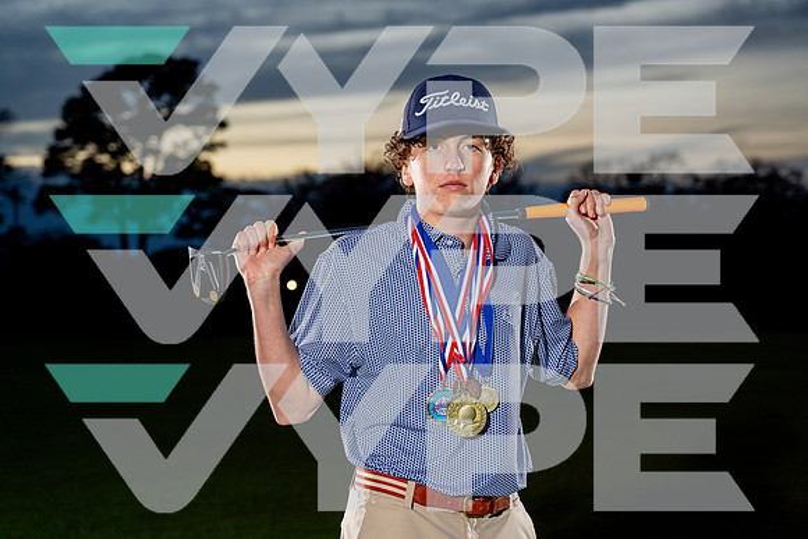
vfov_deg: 19.5
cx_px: 404
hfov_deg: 28.8
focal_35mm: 70
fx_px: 1571
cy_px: 270
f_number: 4
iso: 400
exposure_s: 1/250
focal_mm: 70
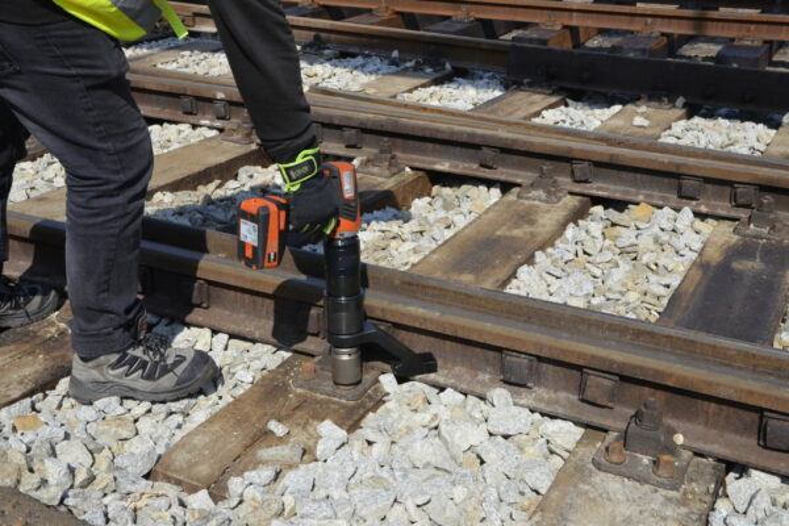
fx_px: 920
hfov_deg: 46.4
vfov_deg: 31.9
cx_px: 394
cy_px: 263
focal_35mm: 42
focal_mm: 28
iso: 800
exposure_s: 1/800
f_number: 14
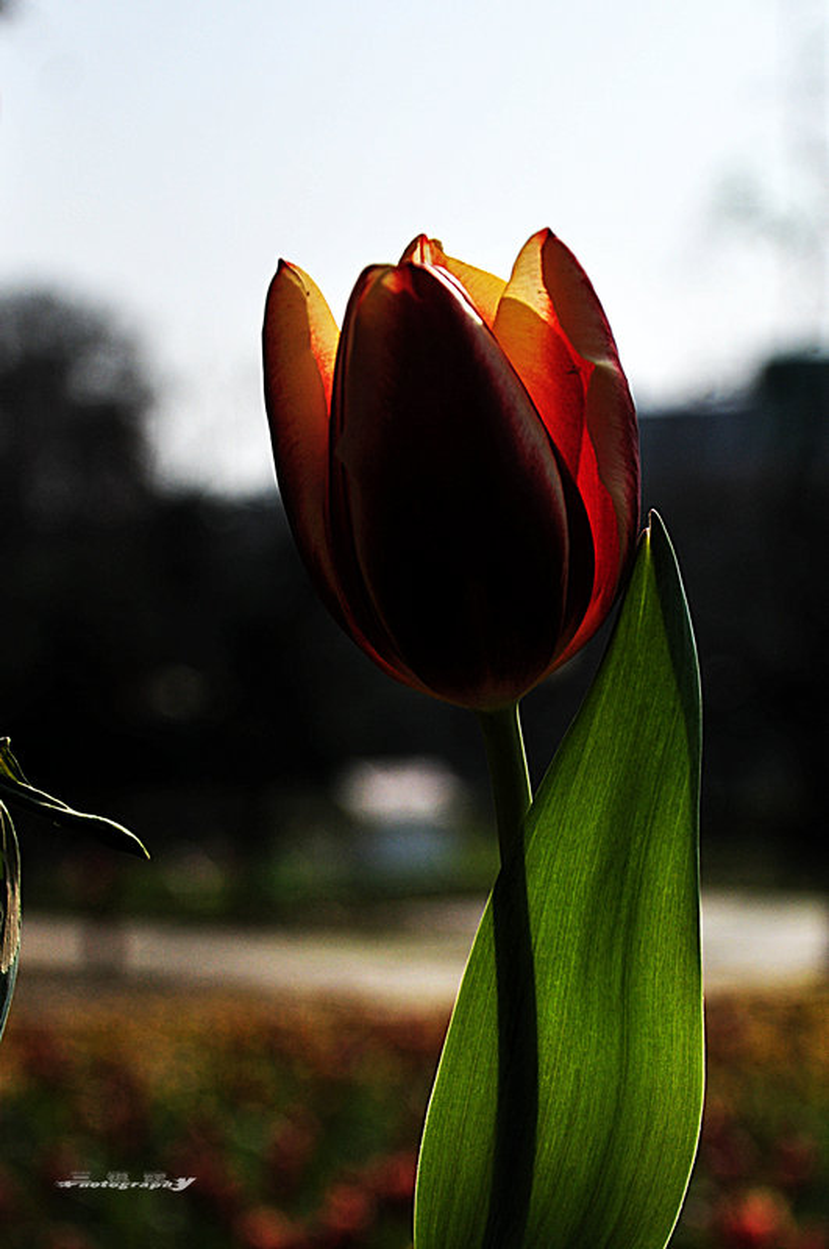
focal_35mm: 60
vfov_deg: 33.4
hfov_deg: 22.6
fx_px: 2079
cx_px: 414
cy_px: 624
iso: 200
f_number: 4.5
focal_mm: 40
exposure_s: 1/4000
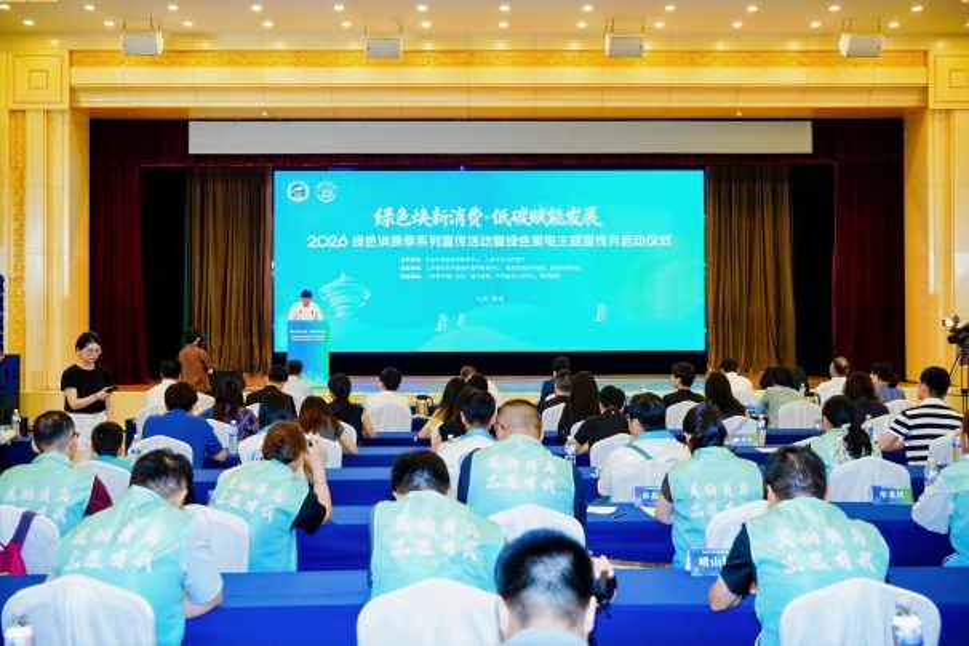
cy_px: 323
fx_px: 1122
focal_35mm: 42
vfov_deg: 32.1
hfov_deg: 46.7
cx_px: 484
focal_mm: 41.7
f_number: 5
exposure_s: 1/161
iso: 2000
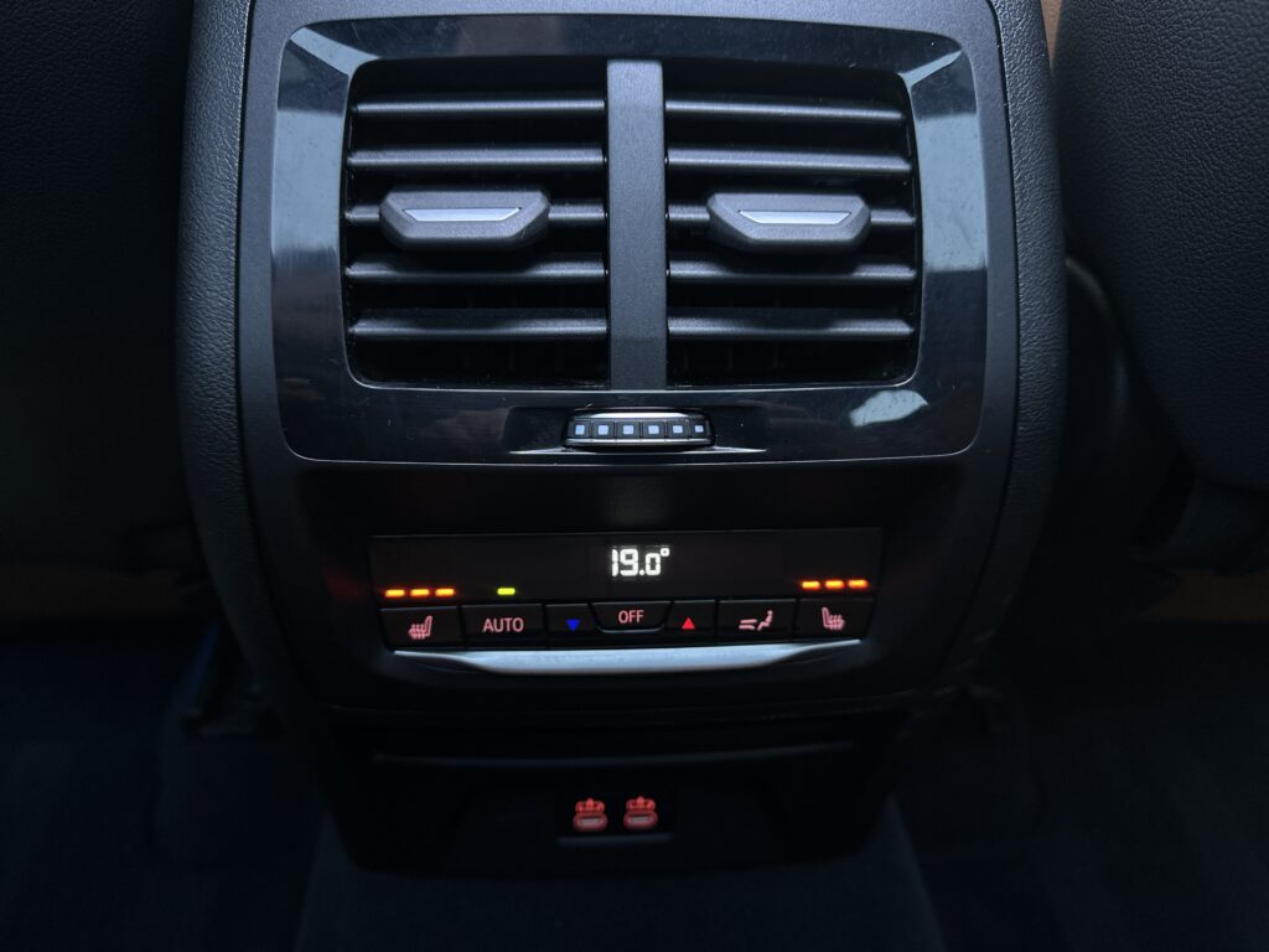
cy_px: 476
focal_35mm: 24
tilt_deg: -32.3
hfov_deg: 71.6
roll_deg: -1.6
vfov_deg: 56.8
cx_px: 634
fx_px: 880
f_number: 1.78
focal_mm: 6.86
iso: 320
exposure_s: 1/57
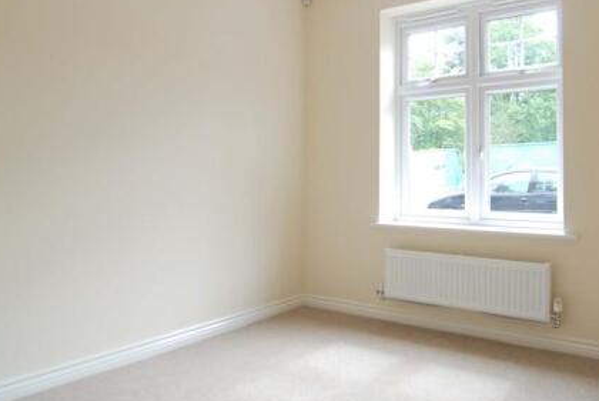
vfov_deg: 46.2
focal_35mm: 28
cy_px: 161
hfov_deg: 64.9
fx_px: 466
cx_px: 356
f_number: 4
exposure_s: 1/250
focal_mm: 12
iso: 800
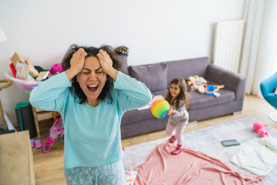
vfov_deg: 37.9
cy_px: 92
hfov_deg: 54.4
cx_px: 138
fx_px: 269
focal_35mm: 35
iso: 1250
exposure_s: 1/250
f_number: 2.8
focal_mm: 35
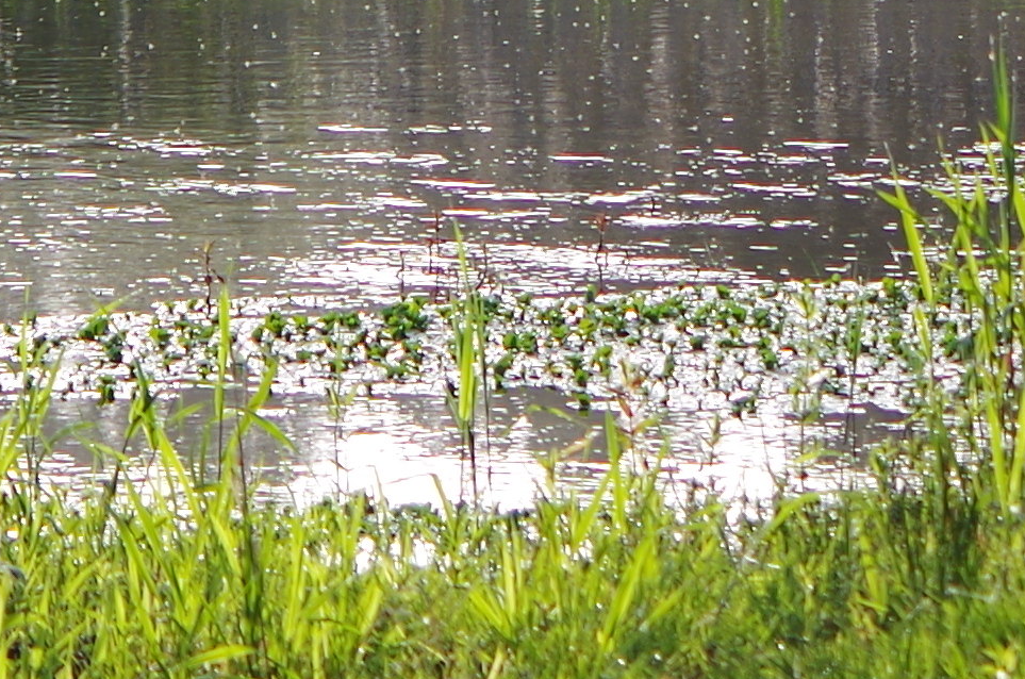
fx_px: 13668
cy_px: -833
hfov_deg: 4.3
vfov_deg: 2.8
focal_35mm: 481
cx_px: 997
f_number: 5
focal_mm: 62.5
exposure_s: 1/200
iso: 100
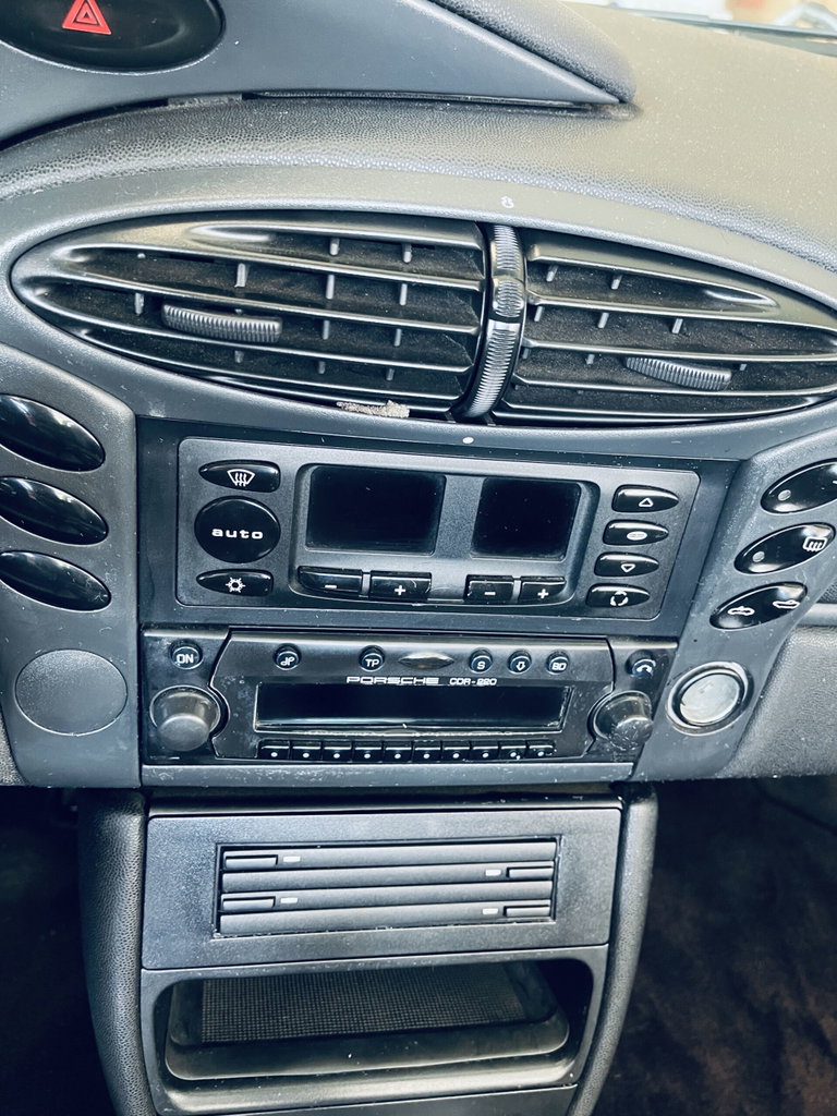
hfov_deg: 54.9
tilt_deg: -30.9
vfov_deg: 69.4
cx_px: 418
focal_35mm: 25
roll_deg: -11.1
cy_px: 558
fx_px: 806
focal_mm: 5.1
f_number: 1.6
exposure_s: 1/48
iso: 500
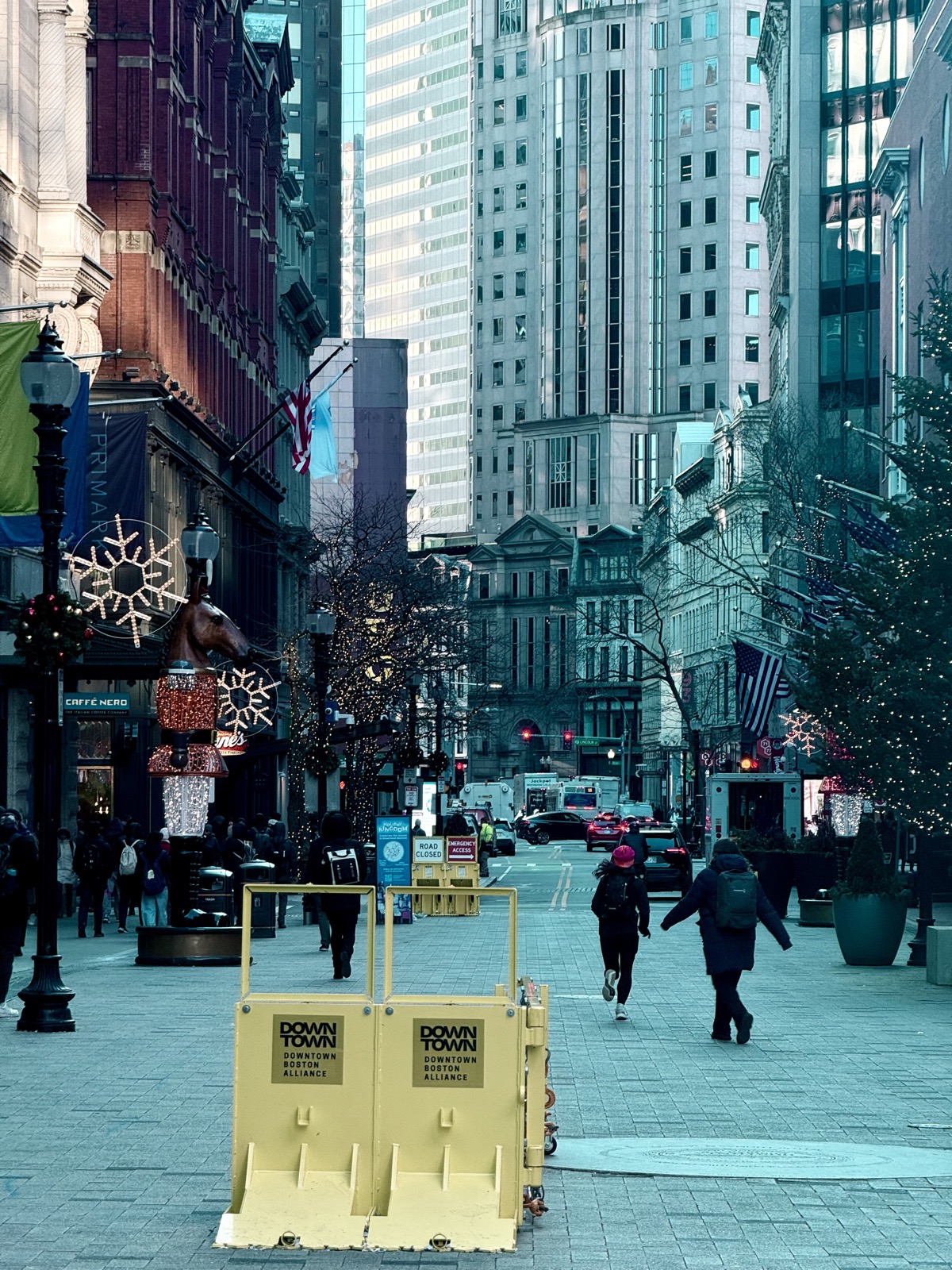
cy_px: 635
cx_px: 476
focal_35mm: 120
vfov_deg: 16.4
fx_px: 4400
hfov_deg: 12.3
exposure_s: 1/111
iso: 64
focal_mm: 15.66
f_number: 2.8
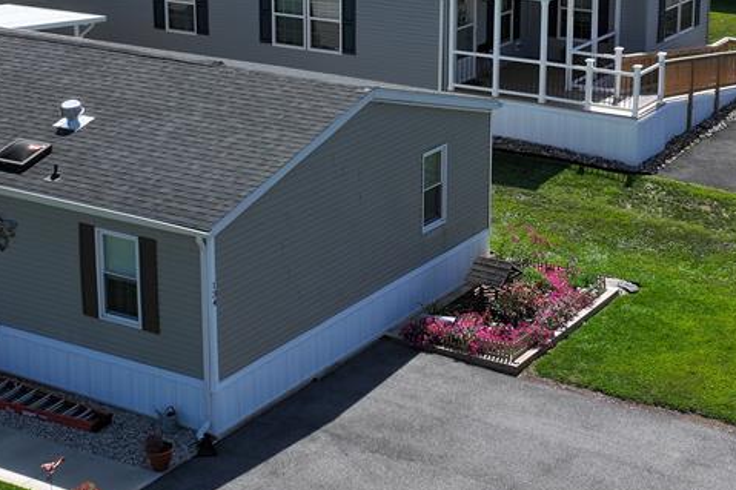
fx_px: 1594
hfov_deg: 26.0
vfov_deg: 17.4
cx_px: 380
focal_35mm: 78
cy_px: 171
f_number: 2.8
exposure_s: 1/2500
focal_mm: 12.29
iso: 150
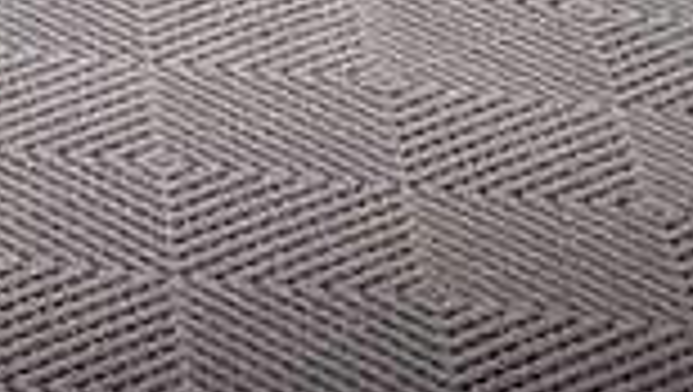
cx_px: -1153
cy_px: -880
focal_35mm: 240
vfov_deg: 4.8
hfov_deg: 8.1
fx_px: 4415
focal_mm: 35
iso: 1000
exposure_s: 1/125
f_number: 2.5
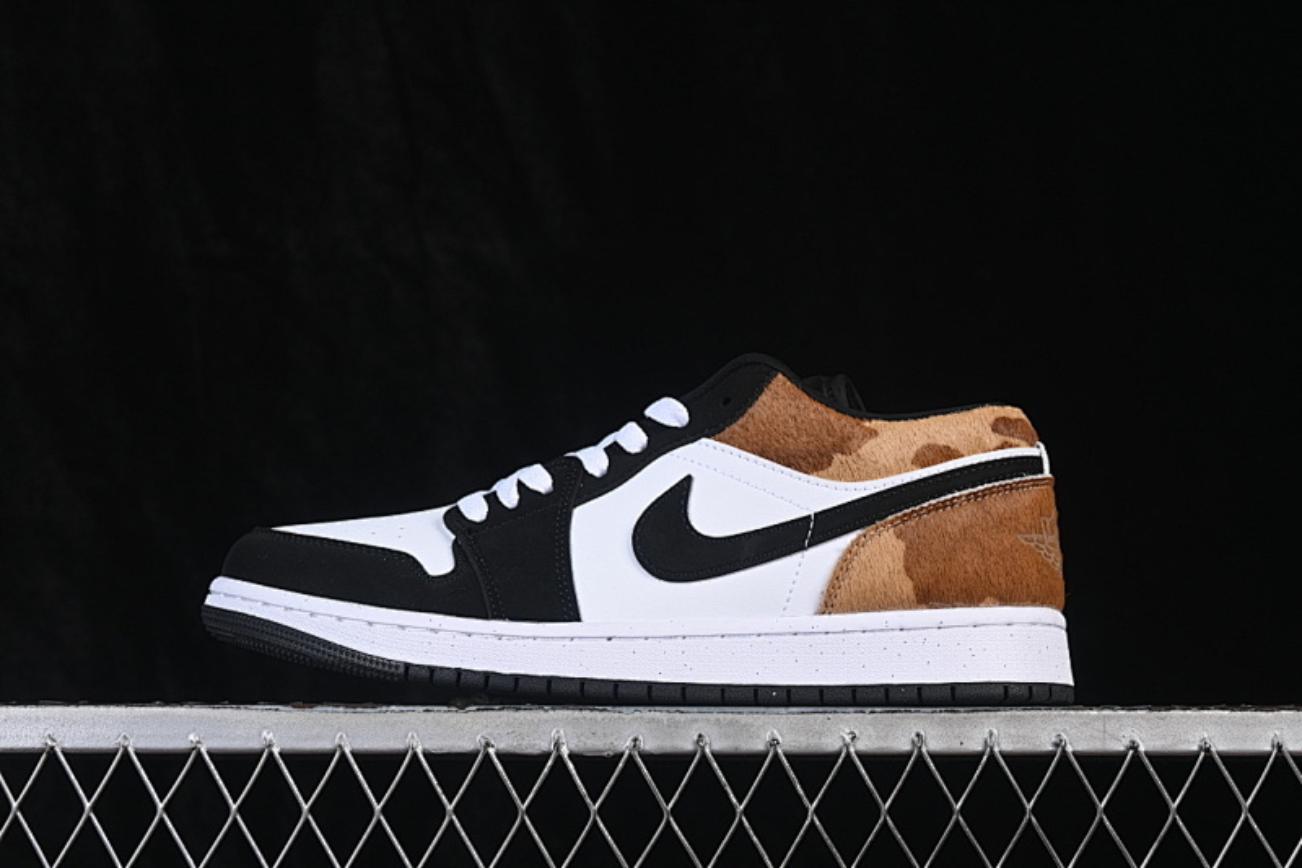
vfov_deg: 18.2
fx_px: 2712
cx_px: 651
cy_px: 434
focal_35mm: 75
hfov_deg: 27.0
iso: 160
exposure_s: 1/80
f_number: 8
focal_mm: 50
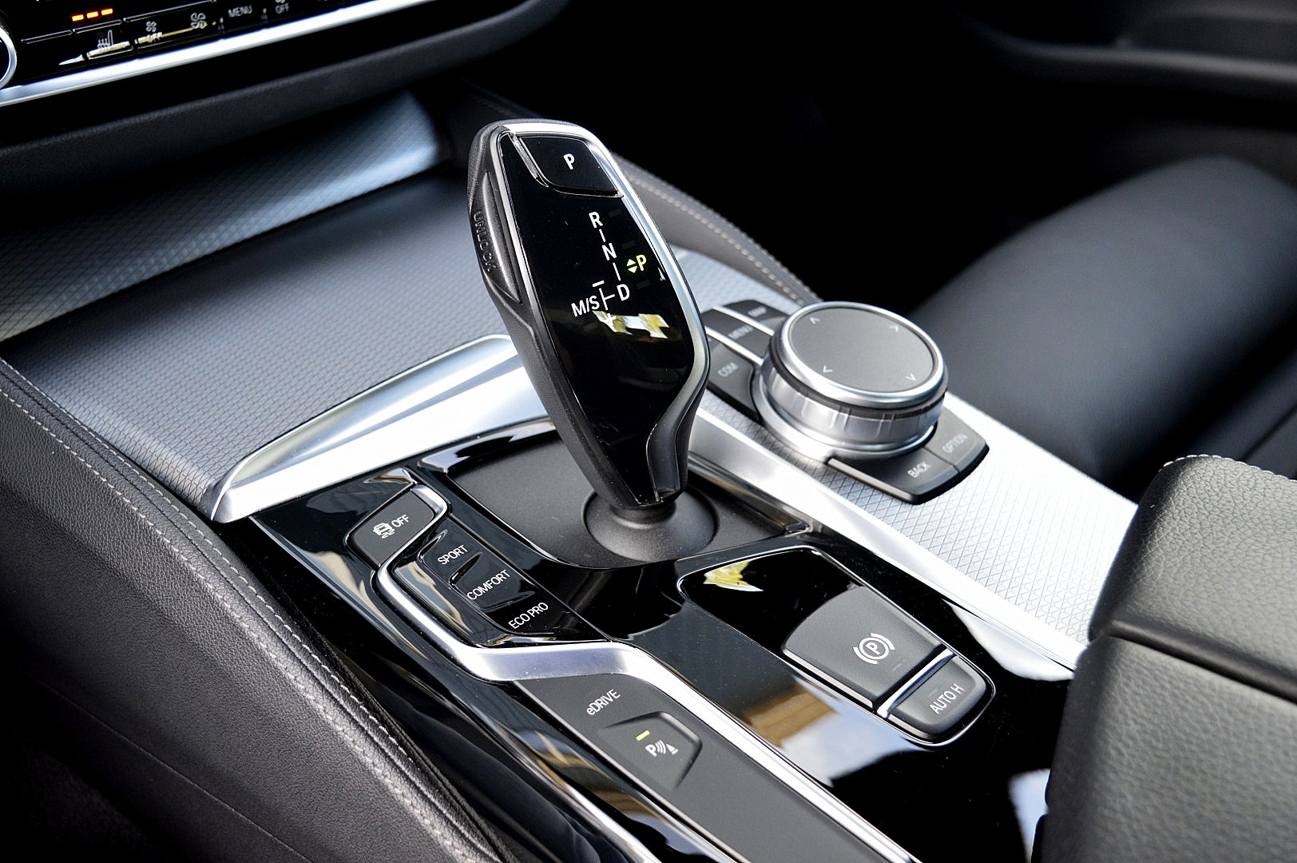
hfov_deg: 48.0
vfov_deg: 33.0
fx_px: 1458
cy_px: 432
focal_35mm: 40
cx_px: 648
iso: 800
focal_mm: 27
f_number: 5.6
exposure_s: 1/60
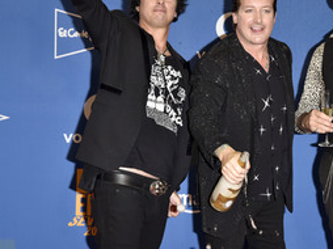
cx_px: 234
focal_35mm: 140
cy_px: 101
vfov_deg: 10.6
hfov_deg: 14.1
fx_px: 1346
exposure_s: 1/200
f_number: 6.3
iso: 1600
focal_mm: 82
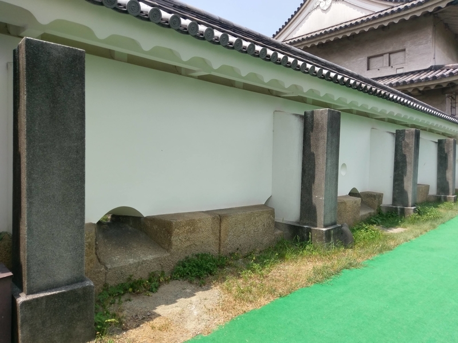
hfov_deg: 67.3
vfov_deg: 53.1
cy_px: 172
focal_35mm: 26
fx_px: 344
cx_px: 229
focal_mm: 4.58
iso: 100
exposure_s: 1/1846
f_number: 1.8
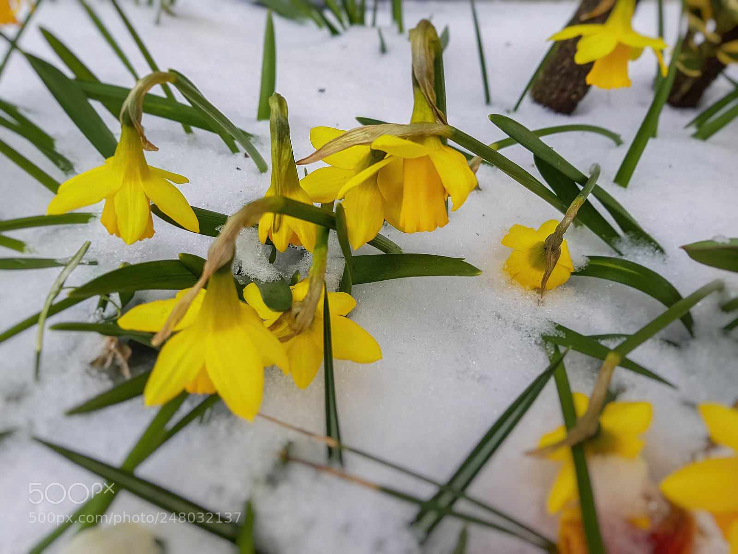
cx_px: 369
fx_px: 554
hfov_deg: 67.3
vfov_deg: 53.1
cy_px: 277
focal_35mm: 26
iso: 40
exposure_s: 1/250
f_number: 1.7
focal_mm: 4.2
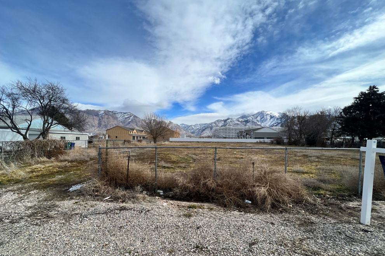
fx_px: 150
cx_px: 186
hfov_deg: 104.2
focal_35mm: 14
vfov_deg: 80.9
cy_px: 143
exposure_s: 1/2538
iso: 32
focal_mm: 1.57
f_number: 1.8
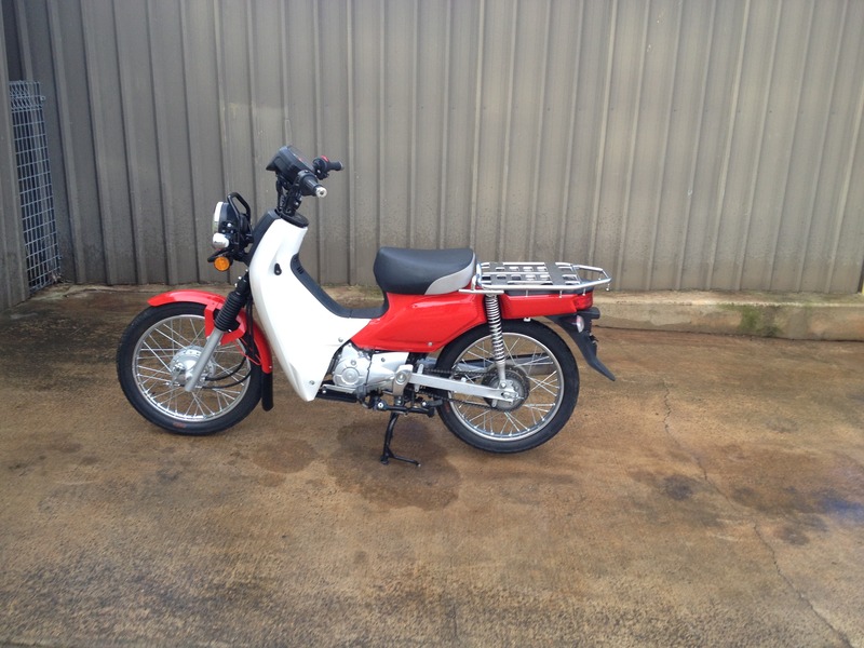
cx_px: 432
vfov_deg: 40.7
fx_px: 874
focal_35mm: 35
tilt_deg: -21.1
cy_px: 324
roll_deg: -1.1
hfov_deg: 52.6
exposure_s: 1/120
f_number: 2.4
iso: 64
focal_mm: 4.28
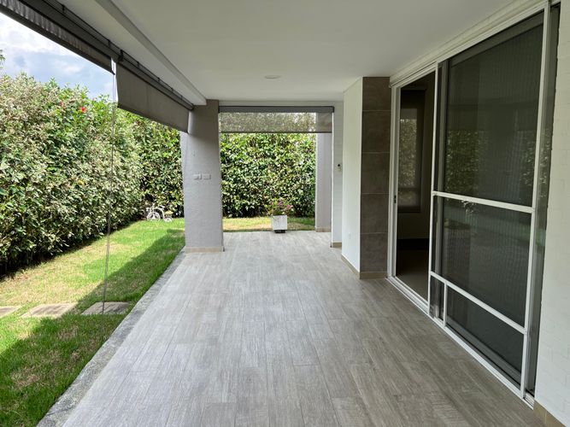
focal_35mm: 26
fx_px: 428
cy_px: 214
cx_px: 285
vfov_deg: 53.0
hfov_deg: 67.3
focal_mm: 5.7
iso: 50
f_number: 1.5
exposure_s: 1/1068
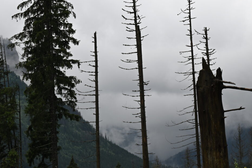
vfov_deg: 9.6
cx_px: 5
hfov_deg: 14.2
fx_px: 994
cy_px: 35
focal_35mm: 142
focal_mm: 52
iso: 100
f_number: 7.1
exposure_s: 1/200
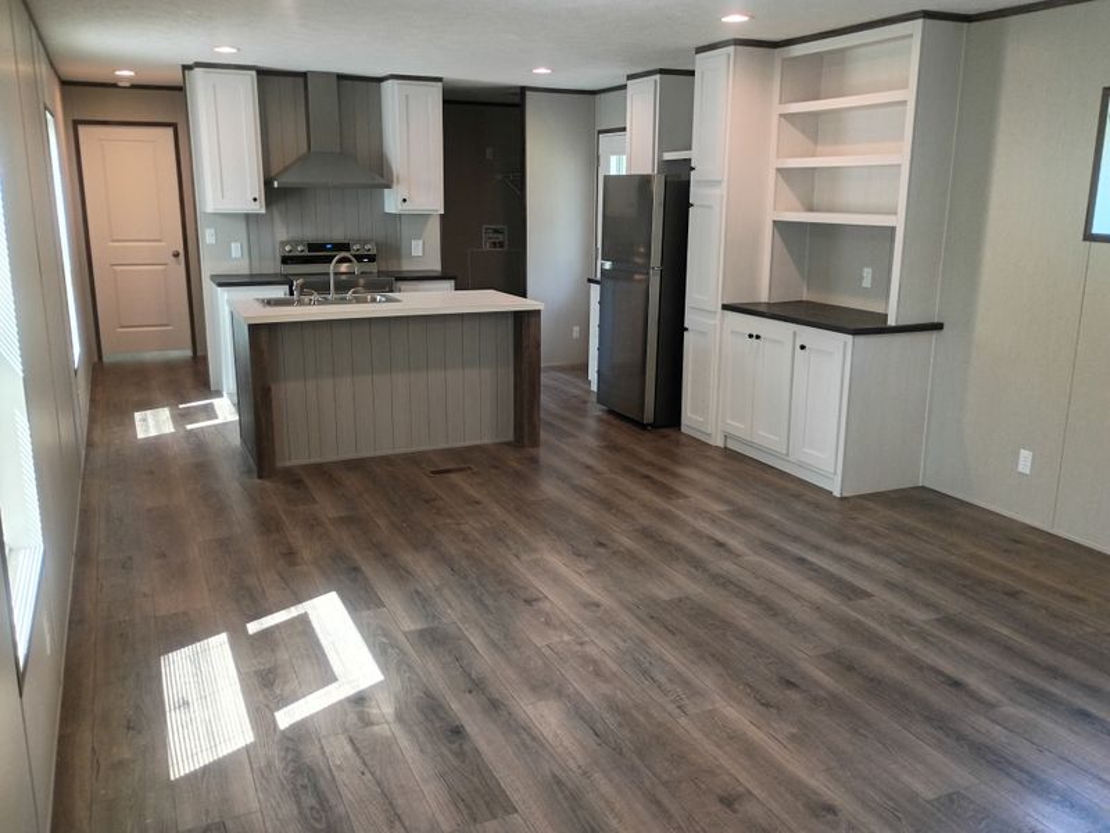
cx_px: 555
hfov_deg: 61.7
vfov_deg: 48.2
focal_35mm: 29
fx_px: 930
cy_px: 416
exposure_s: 1/60
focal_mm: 4.27
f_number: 1.8
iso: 412
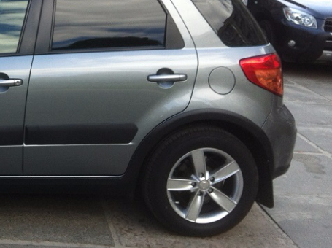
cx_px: -19
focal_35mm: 77
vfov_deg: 18.8
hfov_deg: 24.0
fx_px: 738
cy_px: 23
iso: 80
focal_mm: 3.85
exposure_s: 1/219
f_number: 2.8
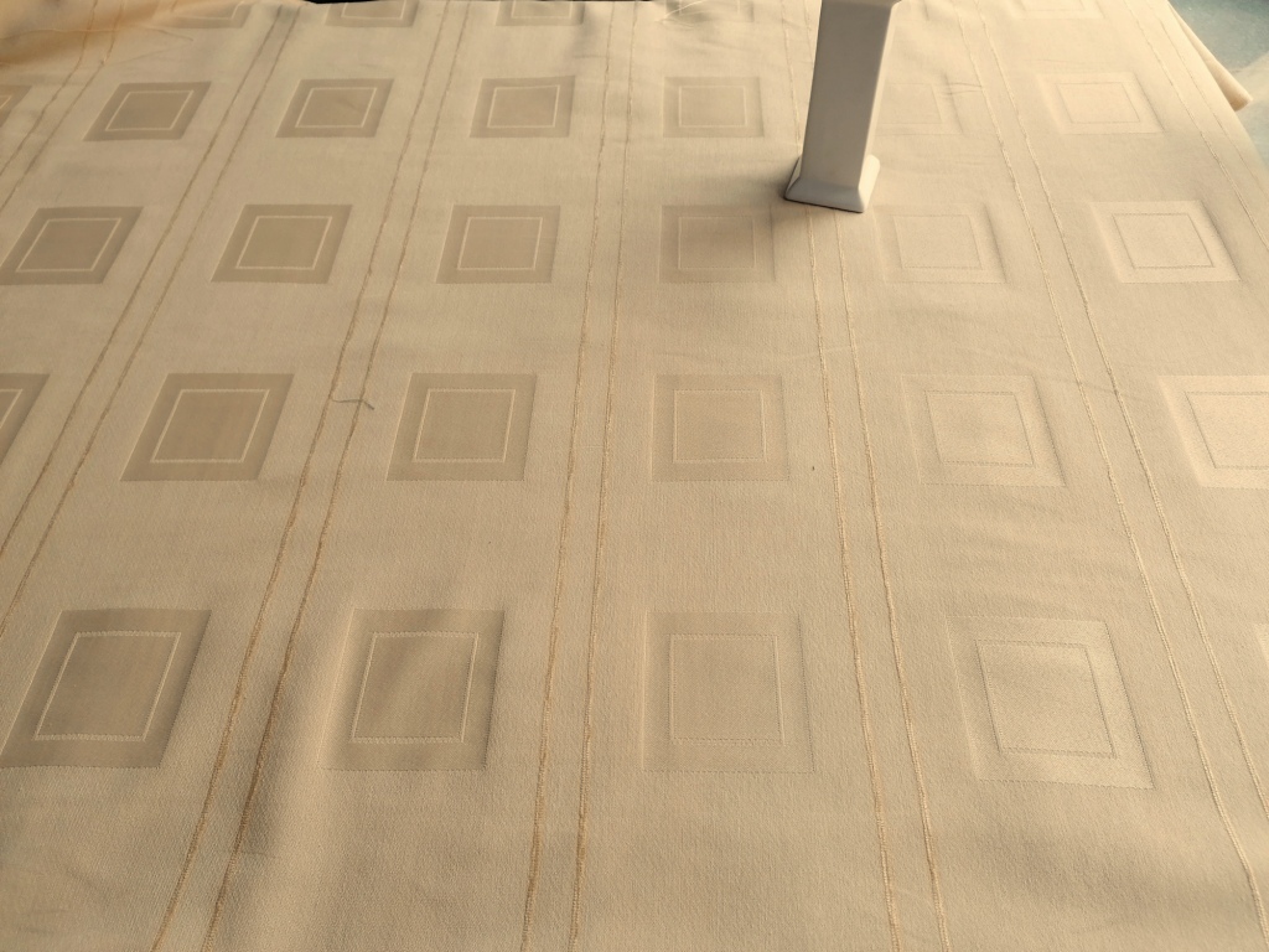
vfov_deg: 51.4
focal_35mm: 27
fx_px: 990
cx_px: 634
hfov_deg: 65.3
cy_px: 476
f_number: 1.8
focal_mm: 4.75
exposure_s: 1/50
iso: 80
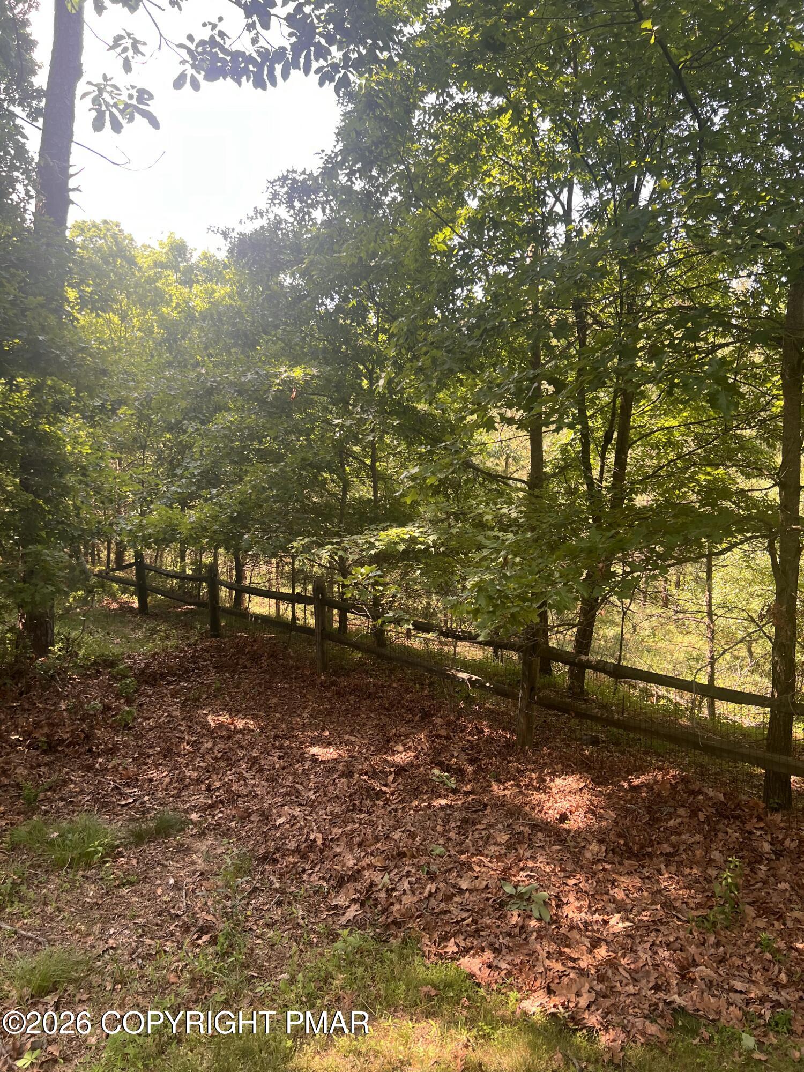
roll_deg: +1.6
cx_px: 402
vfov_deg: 67.3
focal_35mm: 26
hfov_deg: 53.1
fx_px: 805
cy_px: 536
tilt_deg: -4.8
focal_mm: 5.7
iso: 40
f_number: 1.5
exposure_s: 1/222
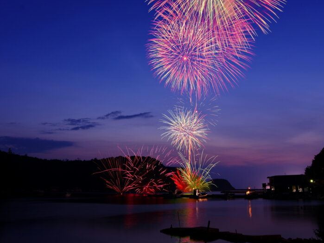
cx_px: 163
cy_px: 122
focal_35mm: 33
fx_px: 309
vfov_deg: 42.9
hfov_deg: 55.4
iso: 100
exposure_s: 3.99
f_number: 11
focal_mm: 20
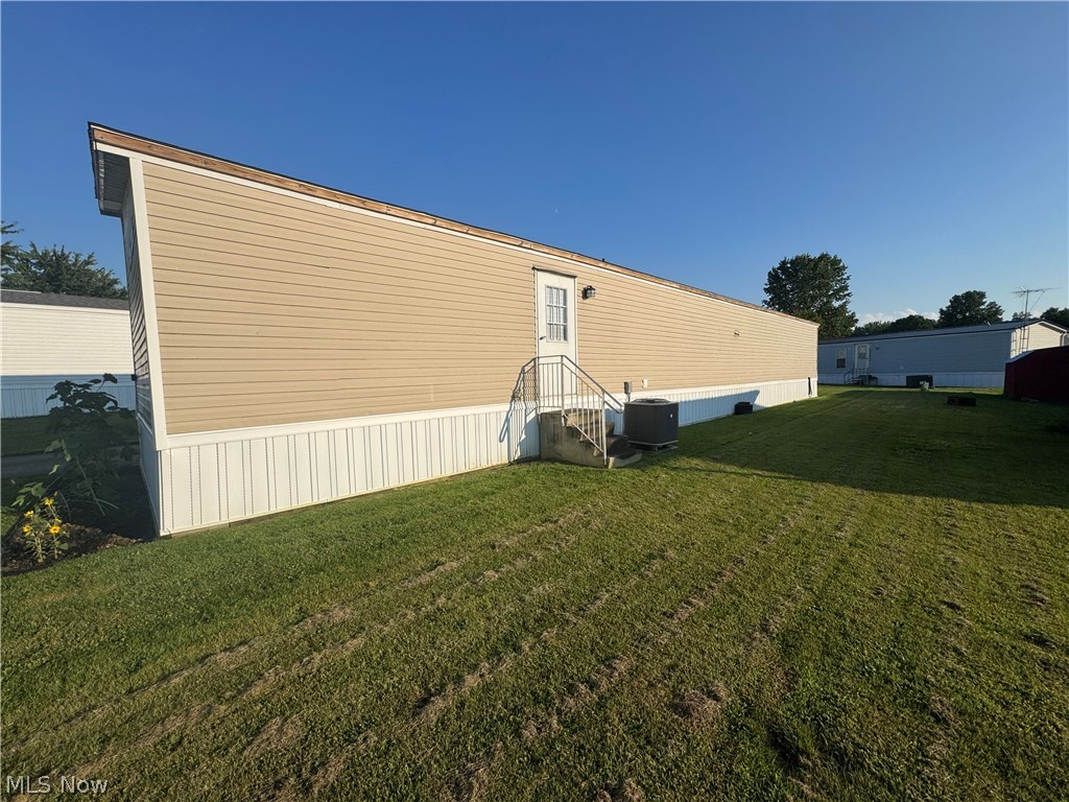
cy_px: 401
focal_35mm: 14
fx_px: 432
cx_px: 534
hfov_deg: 102.1
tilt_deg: -3.0
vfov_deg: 85.7
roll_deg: +1.8
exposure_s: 1/3390
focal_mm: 2.22
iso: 50
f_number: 2.2
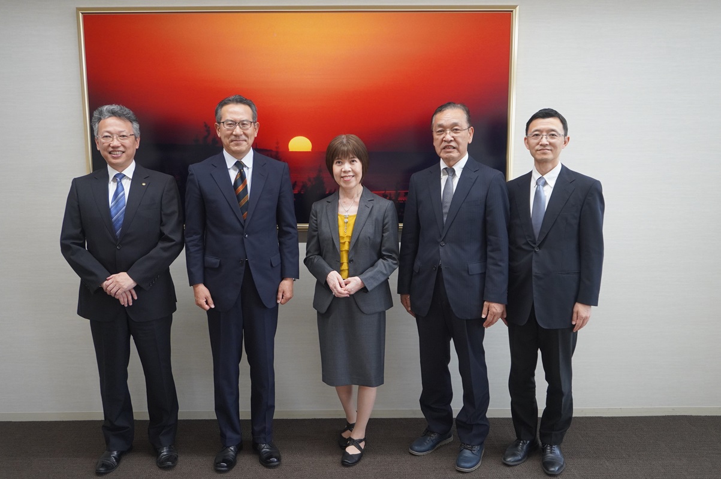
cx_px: 360
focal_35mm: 30
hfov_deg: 62.0
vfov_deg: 43.5
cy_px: 240
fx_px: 600
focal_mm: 20
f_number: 4
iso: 1000
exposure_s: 1/160
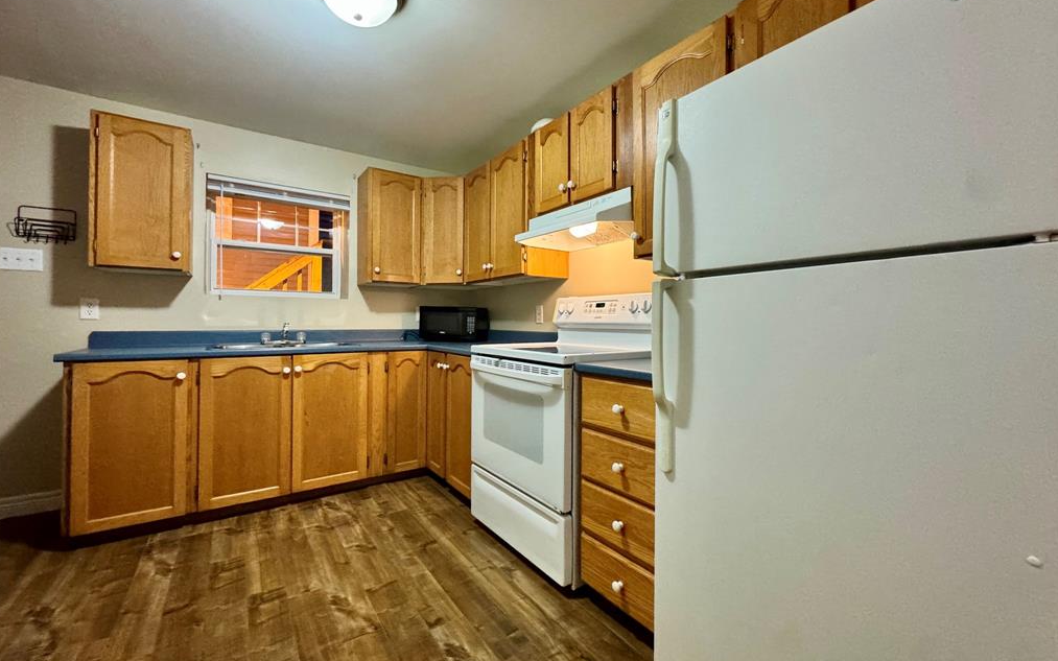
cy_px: 318
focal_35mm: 15
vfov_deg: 74.8
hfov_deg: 101.5
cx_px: 527
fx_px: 432
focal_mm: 2.22
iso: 800
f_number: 2.2
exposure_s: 1/60
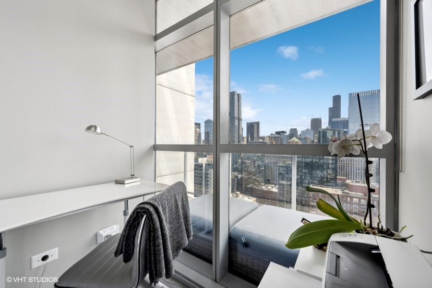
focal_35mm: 14
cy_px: 144
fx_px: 168
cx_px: 216
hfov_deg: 104.3
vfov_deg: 81.2
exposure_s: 1/90
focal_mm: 14
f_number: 9.5
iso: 200
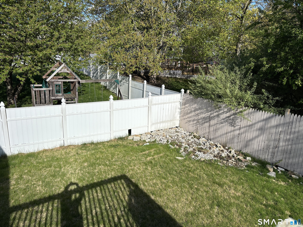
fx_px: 228
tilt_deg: -15.7
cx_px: 152
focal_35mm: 26
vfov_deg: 53.1
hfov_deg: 67.3
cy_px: 114
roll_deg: -4.5
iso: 50
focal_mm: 5.96
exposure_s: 1/5076
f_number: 1.6
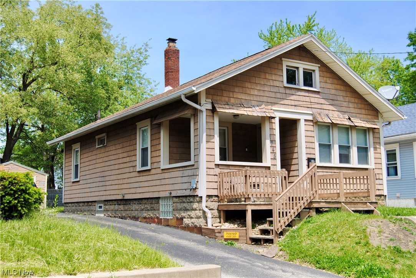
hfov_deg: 43.6
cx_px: 208
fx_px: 520
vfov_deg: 29.9
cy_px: 139
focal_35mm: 45
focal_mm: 30
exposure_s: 1/250
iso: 100
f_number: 8
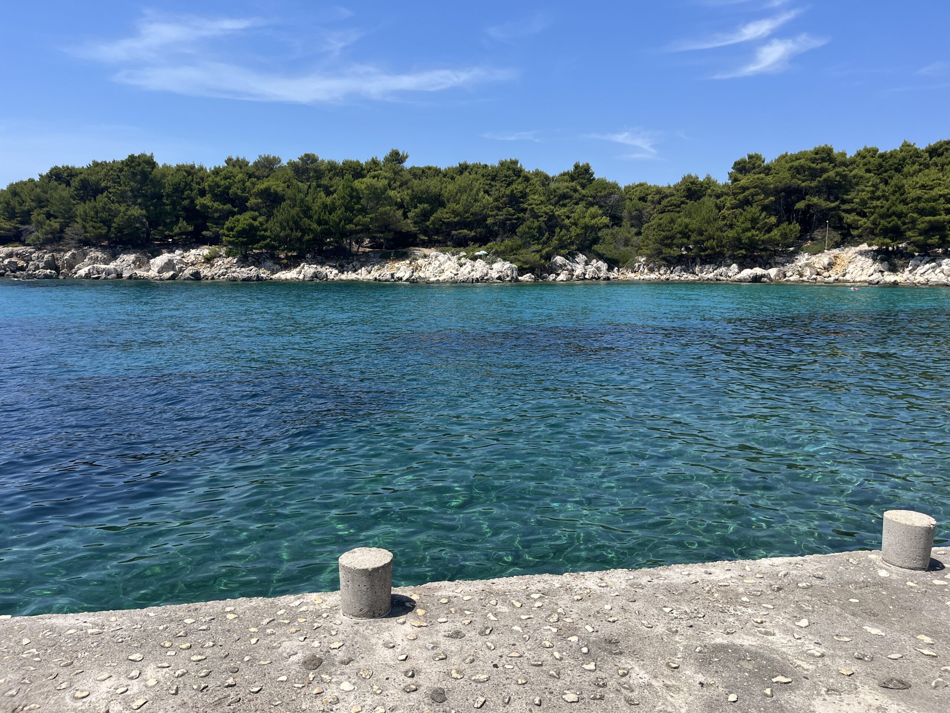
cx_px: 475
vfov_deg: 53.1
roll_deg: -0.2
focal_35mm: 26
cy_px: 356
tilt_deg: -7.8
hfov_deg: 67.3
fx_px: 714
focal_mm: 5.1
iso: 50
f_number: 1.6
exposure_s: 1/3215
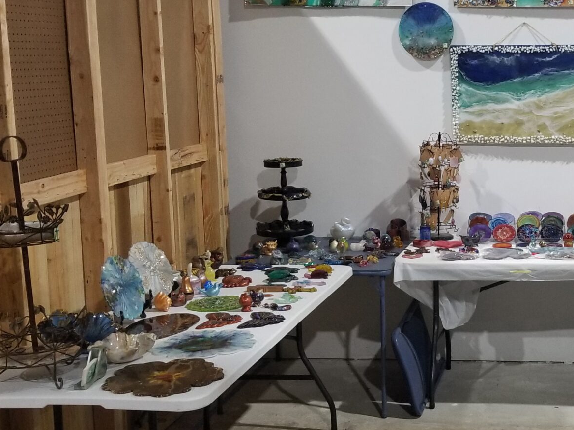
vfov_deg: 25.6
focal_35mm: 57
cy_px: 172
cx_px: 493
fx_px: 945
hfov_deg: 32.4
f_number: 1.7
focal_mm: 4.3
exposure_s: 1/40
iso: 160
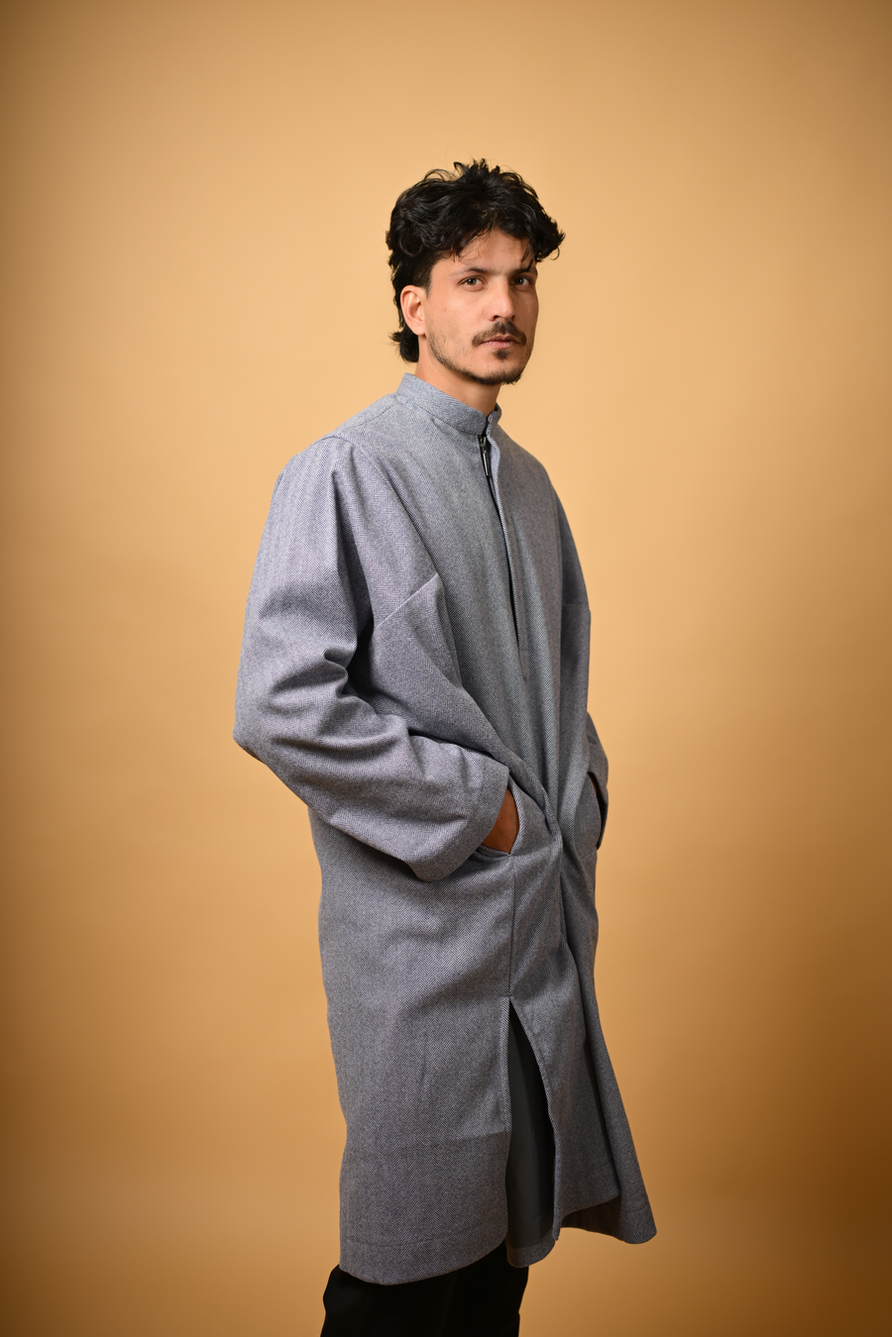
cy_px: 668
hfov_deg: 27.0
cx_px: 446
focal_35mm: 50
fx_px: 1858
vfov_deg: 39.6
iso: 125
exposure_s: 1/1000
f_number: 2.2
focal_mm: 50
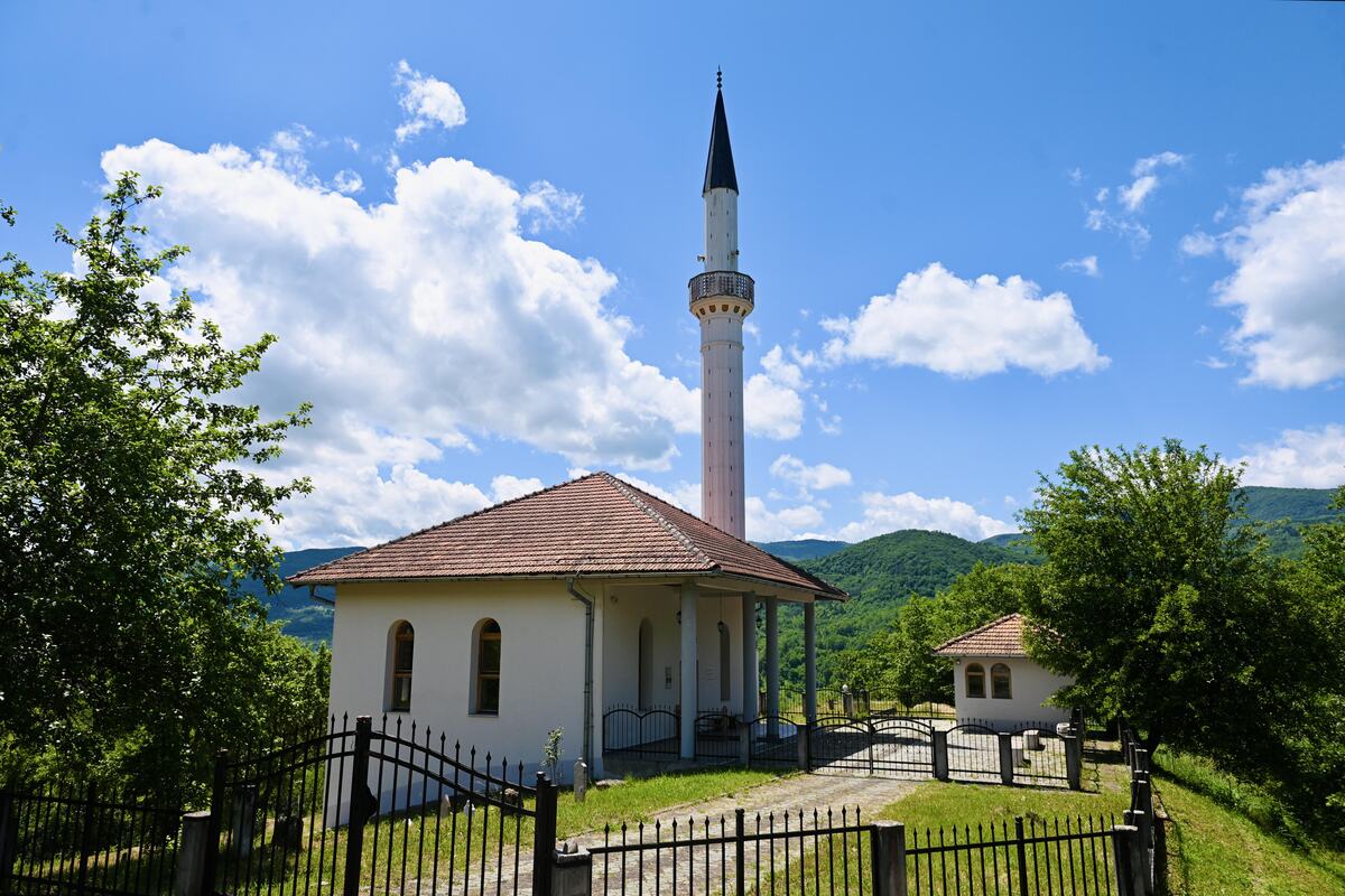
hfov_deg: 73.7
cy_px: 448
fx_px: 897
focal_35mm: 24
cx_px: 672
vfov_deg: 53.1
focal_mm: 24
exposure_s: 1/500
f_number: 5.6
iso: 100
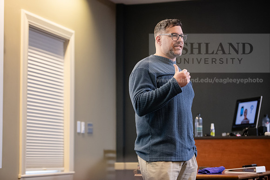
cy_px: 90
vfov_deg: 14.0
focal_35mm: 98
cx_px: 135
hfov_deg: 20.8
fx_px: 735
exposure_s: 1/250
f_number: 2.8
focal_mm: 98
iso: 2500
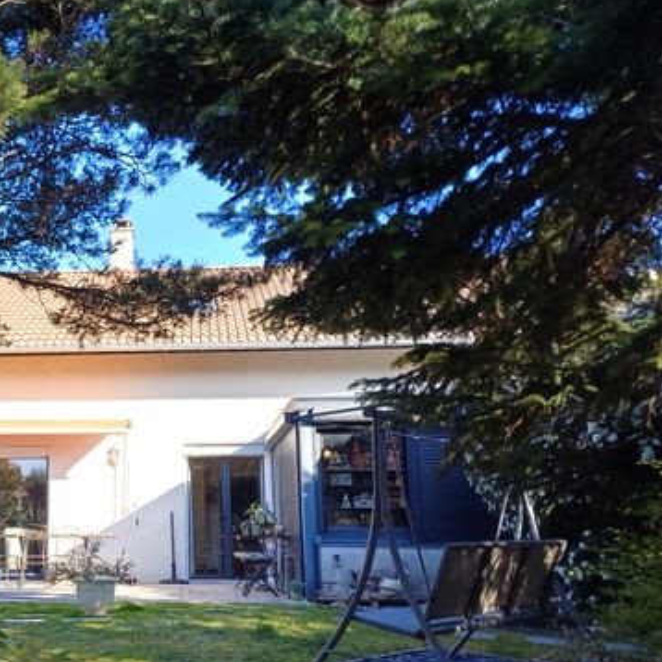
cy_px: 409
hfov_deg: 42.7
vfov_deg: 44.6
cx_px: 122
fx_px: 801
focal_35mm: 37
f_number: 1.8
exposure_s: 1/153
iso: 50
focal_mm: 4.65
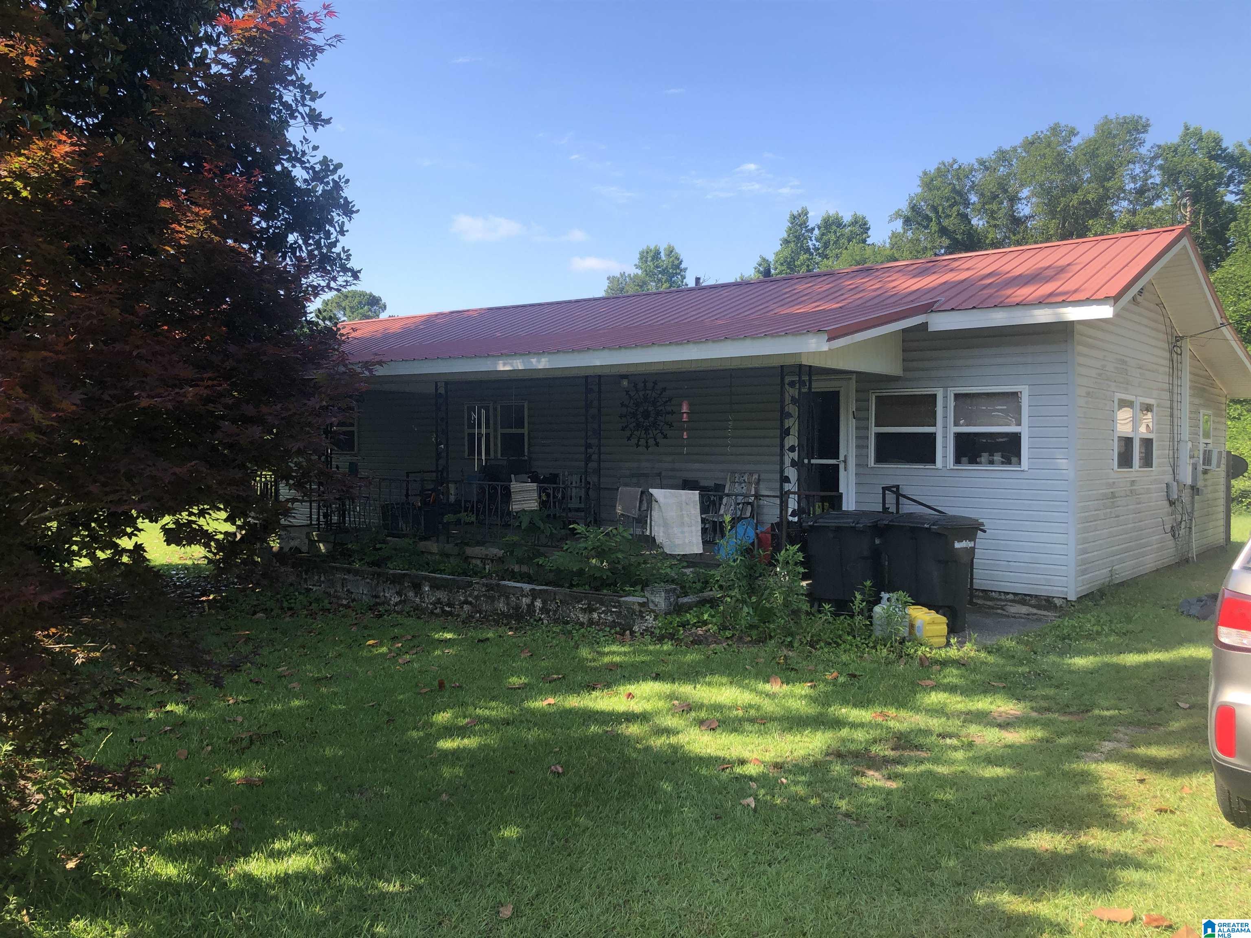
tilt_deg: -0.5
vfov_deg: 49.7
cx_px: 626
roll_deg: -0.2
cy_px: 469
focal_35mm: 28
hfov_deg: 63.4
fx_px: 1012
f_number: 1.8
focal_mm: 3.99
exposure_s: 1/852
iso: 20
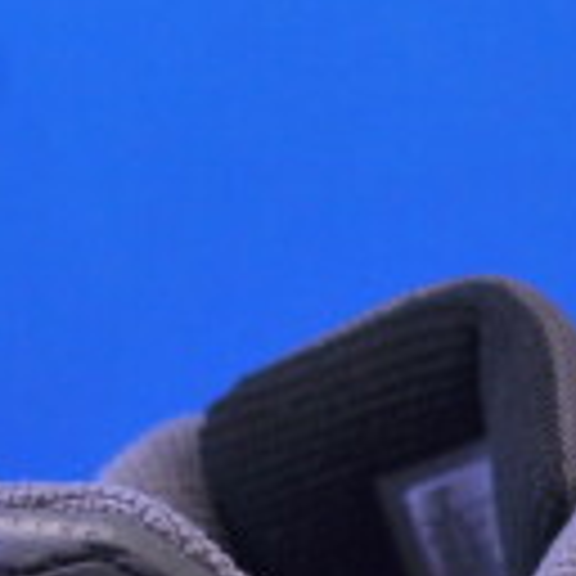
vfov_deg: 4.4
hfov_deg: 4.4
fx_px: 7474
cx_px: 896
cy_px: 497
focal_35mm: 397
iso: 250
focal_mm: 50
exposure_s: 1/320
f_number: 2.5
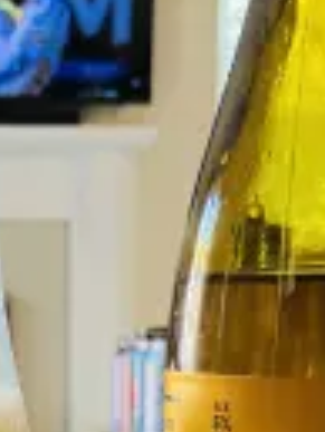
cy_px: 526
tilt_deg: -8.2
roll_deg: +0.5
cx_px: 44
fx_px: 1087
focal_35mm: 87
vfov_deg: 20.9
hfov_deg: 16.8
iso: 320
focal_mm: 3.99
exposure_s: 1/60
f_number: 1.8
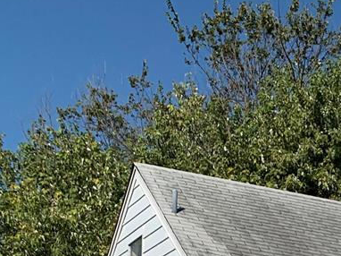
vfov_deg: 12.1
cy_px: 510
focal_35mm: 109
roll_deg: -1.4
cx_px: 585
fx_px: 1073
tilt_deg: -0.6
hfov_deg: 15.8
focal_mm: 4.25
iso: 25
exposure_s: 1/5405
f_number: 1.8
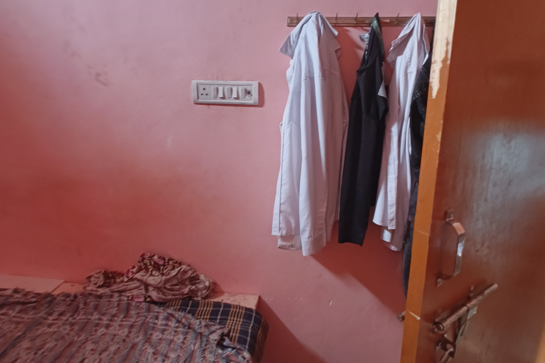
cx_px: 285
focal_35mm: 21
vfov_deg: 59.1
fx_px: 318
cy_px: 149
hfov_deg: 81.2
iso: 1555
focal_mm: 2.15
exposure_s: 1/25
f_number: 2.2
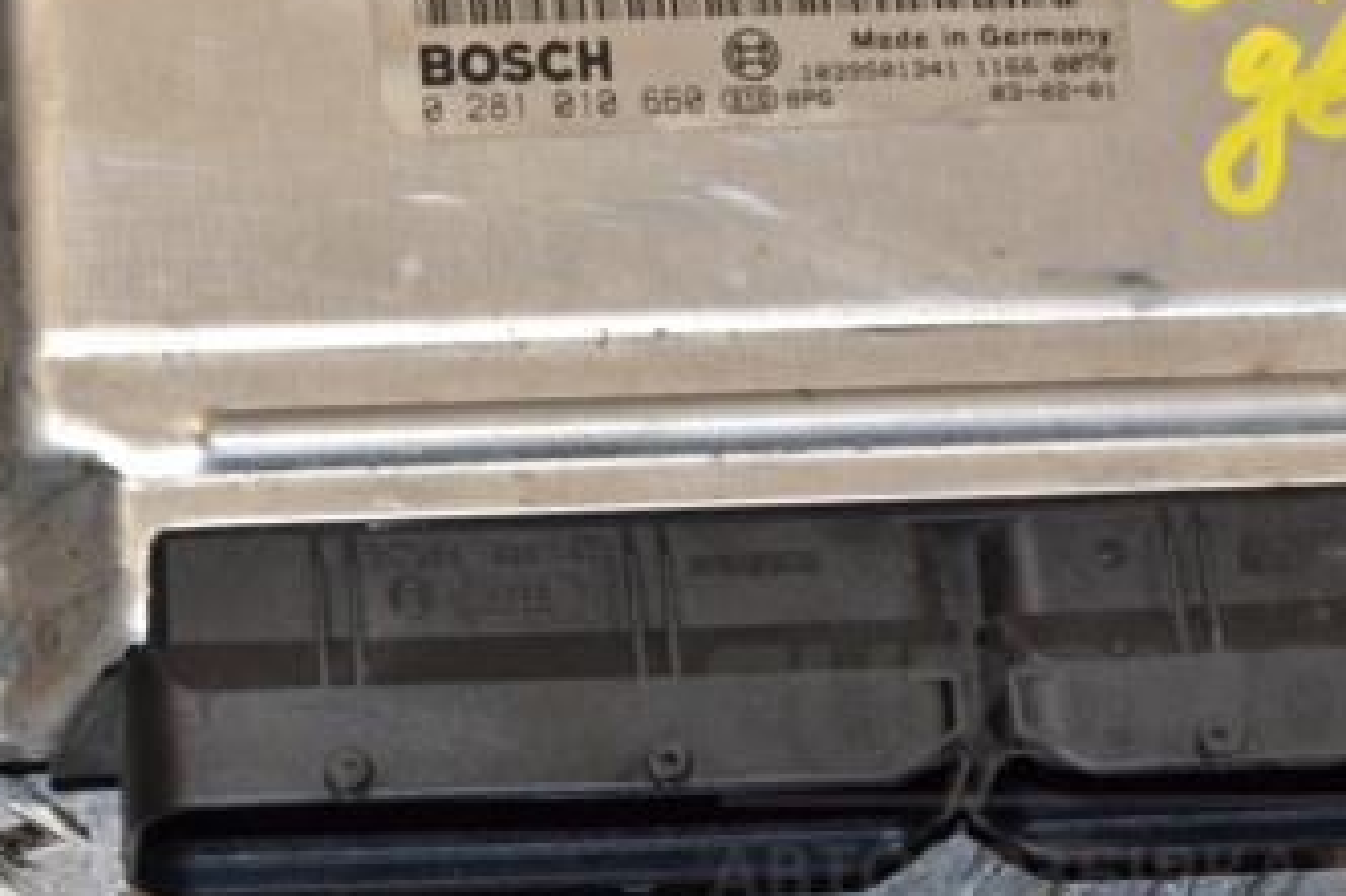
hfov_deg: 10.8
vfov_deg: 7.2
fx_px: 7100
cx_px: 632
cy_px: 166
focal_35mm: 190
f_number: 10
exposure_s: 1/200
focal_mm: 70
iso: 800
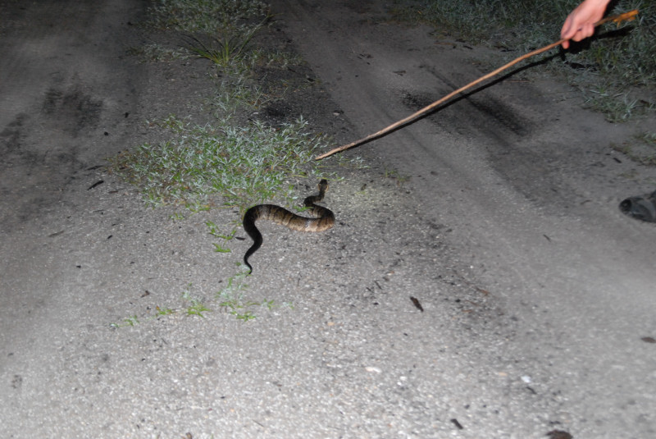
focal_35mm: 42
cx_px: 328
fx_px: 766
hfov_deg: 46.4
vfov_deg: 32.0
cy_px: 220
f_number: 2.8
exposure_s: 1/80
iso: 1100
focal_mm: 28
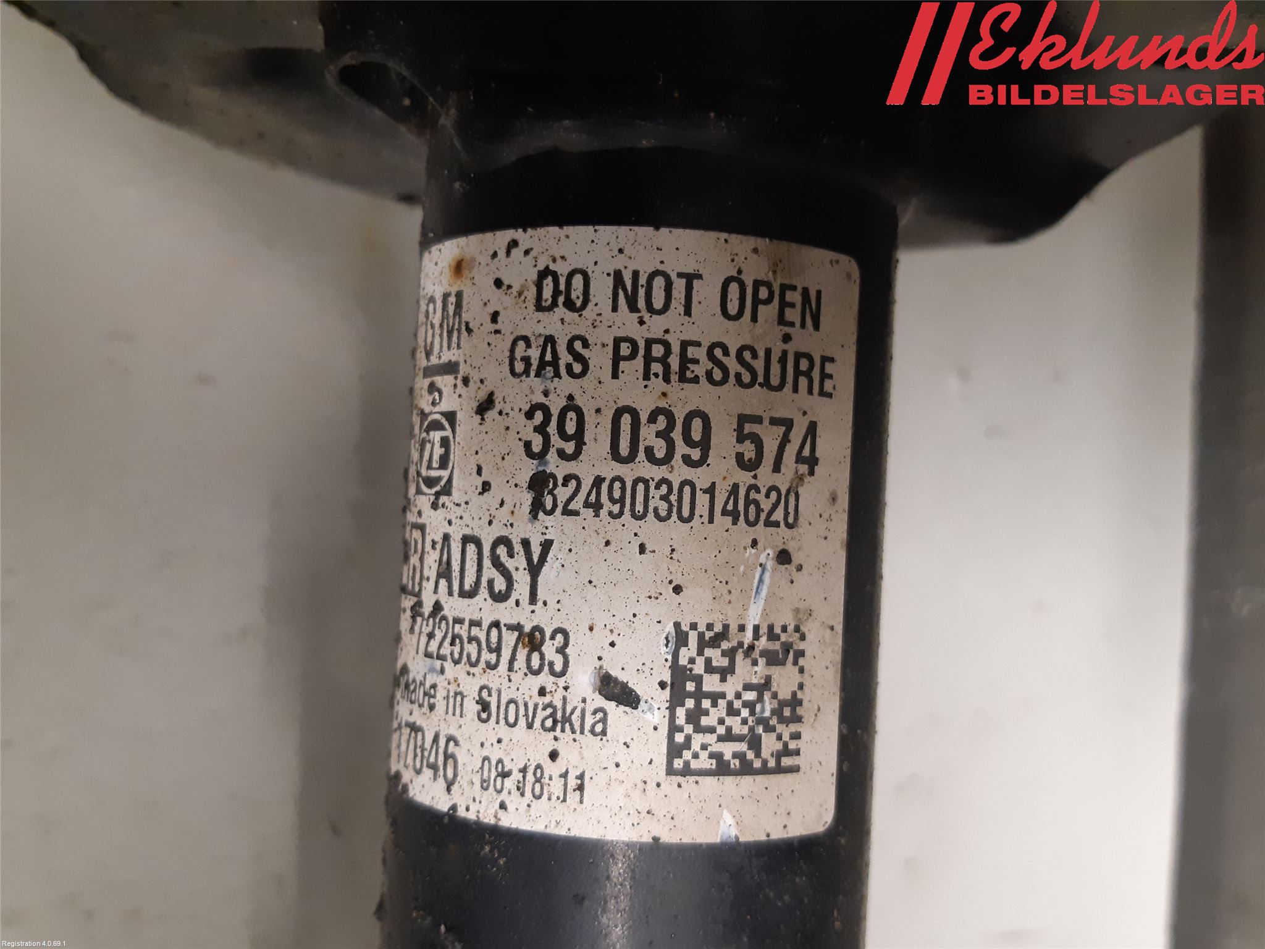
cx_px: 632
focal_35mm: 26
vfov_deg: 53.1
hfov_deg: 67.3
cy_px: 474
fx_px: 950
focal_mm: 3.93
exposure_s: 1/25
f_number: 1.7
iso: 250
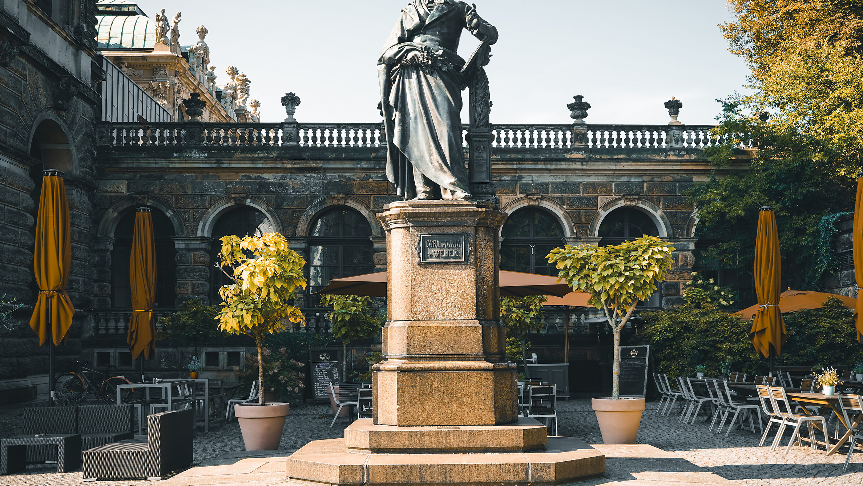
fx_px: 801
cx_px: 443
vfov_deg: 33.7
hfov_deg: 56.6
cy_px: 234
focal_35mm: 35
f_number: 7.1
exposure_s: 1/100
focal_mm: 31
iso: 100
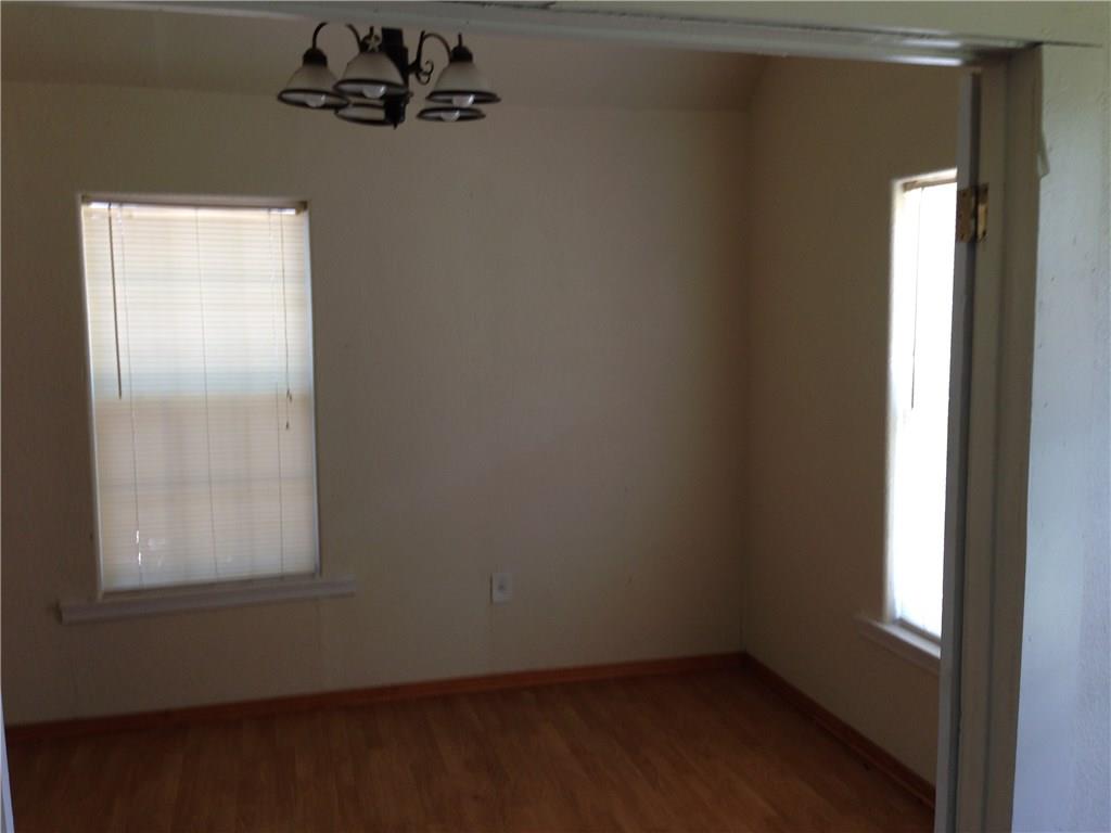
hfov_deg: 55.4
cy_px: 416
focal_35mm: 33
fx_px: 1059
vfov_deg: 42.9
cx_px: 556
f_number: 2.4
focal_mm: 4.13
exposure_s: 1/24
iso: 50
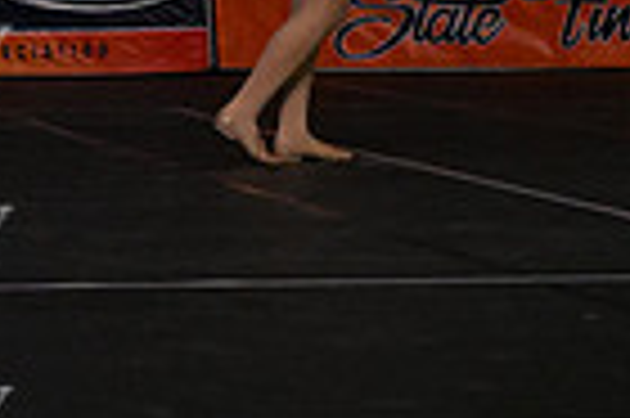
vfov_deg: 4.6
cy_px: -216
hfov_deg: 6.7
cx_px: -639
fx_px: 5209
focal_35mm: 298
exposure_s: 1/1000
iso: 6400
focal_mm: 48
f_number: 4
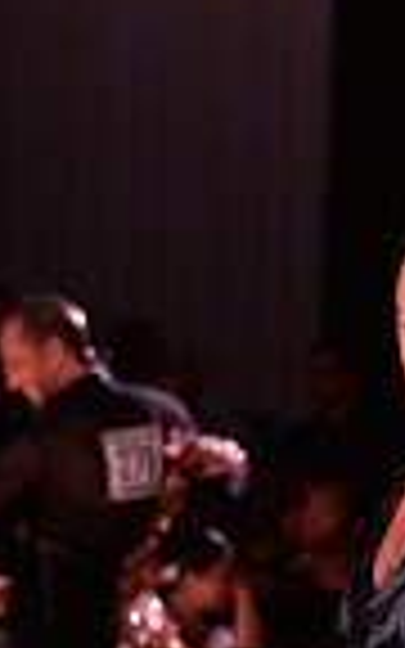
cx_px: 565
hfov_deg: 3.0
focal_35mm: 430
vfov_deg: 4.8
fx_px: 7594
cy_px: 1102
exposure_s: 1/250
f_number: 5.6
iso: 2500
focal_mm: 105
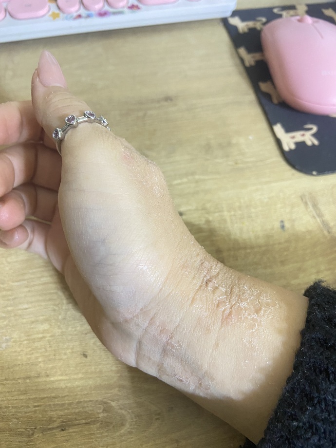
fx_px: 336
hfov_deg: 53.1
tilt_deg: -58.2
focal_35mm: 26
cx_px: 168
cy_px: 224
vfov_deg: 67.3
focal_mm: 4.25
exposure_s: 1/40
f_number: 1.8
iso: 500
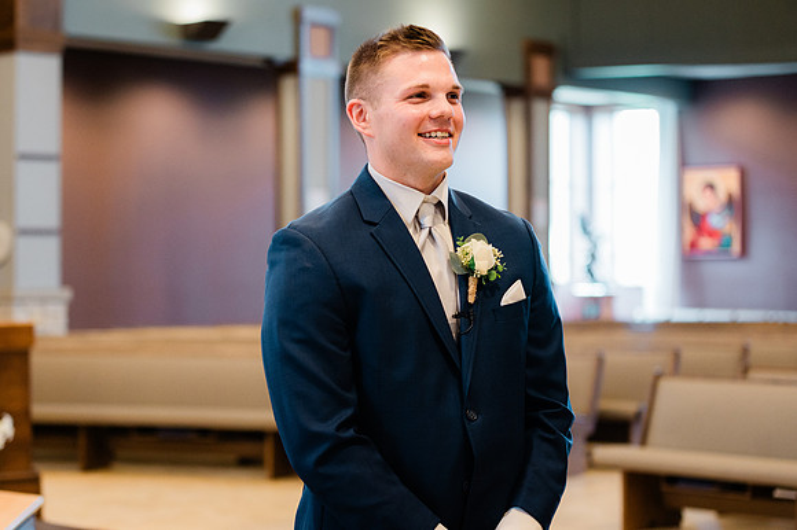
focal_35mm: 80
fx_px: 1773
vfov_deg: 17.0
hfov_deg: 25.3
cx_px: 381
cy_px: 283
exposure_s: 1/250
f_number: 2.8
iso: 1600
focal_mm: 70
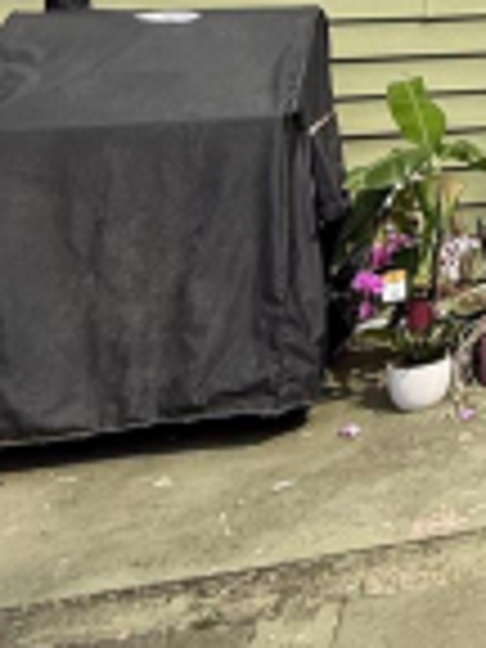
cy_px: -110
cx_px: 900
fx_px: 1217
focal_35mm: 65
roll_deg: +0.9
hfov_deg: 17.7
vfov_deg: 26.8
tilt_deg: +3.6
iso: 50
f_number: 2.2
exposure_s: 1/734
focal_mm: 2.22
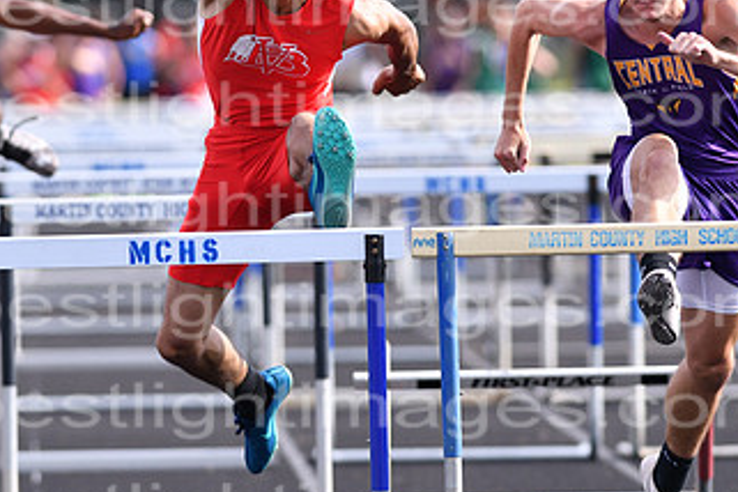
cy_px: 160
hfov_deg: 2.5
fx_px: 16645
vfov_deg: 1.7
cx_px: 260
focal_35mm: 812
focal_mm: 300
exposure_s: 1/2000
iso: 400
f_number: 4
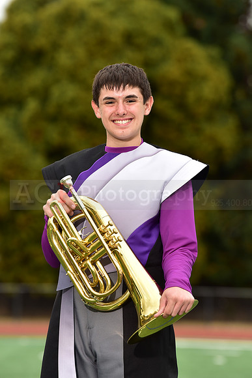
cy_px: 189
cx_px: 126
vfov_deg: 10.3
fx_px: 2099
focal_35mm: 200
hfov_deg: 6.9
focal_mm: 200
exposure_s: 1/250
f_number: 5
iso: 500
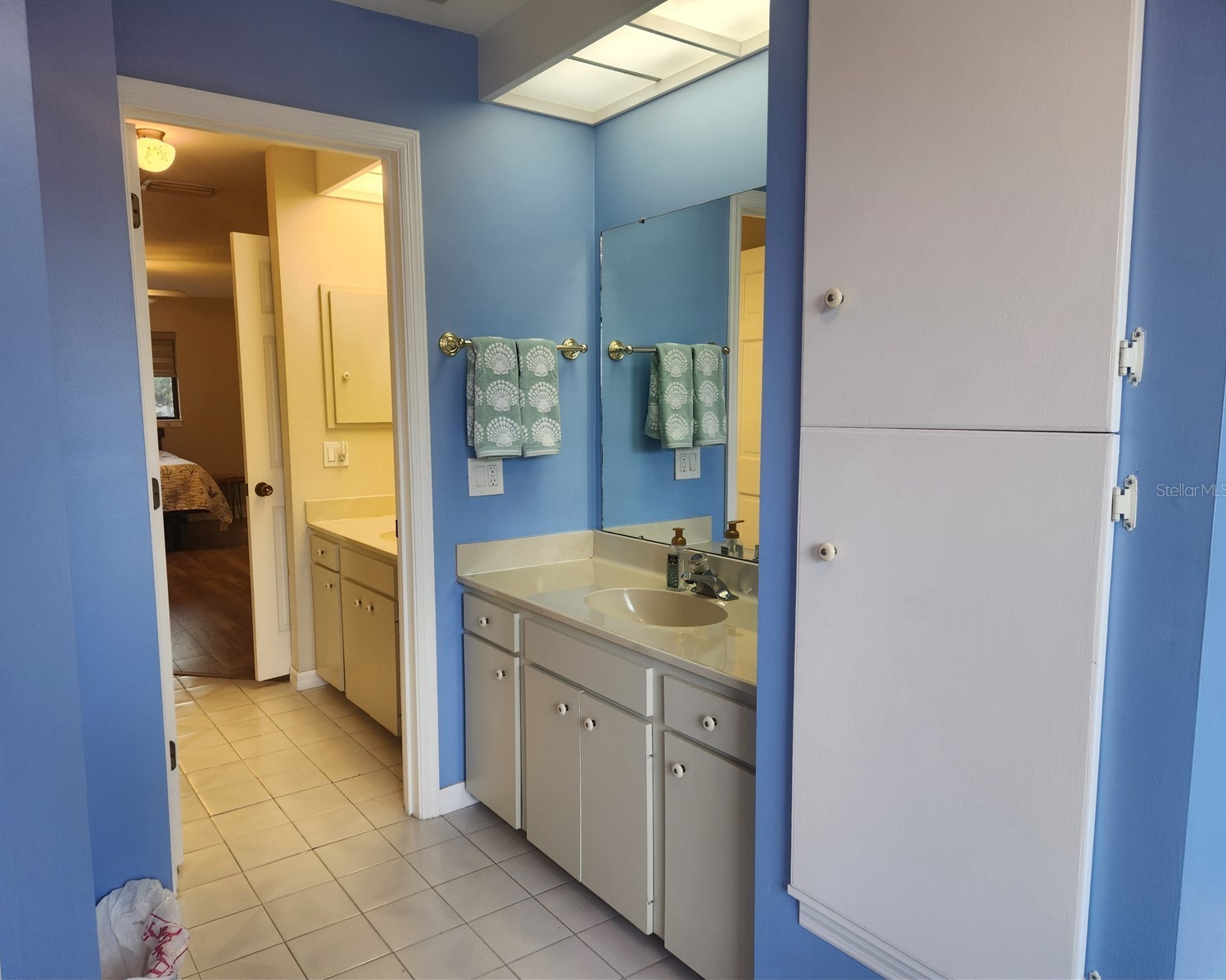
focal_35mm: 24
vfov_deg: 58.8
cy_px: 490
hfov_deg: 70.2
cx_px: 578
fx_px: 871
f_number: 1.8
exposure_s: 1/120
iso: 64
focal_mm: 5.4
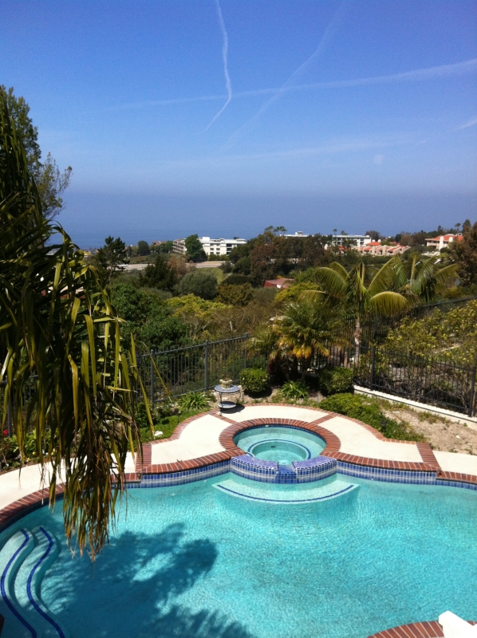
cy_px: 319
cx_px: 238
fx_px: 644
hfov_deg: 40.6
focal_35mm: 35
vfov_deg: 52.7
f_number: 2.8
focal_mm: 3.85
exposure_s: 1/2011
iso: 80
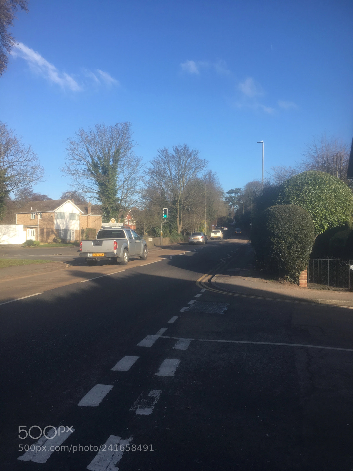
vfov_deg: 61.7
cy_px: 236
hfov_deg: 48.2
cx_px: 176
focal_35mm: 29
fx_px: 394
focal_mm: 4.15
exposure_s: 1/725
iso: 25
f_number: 2.2
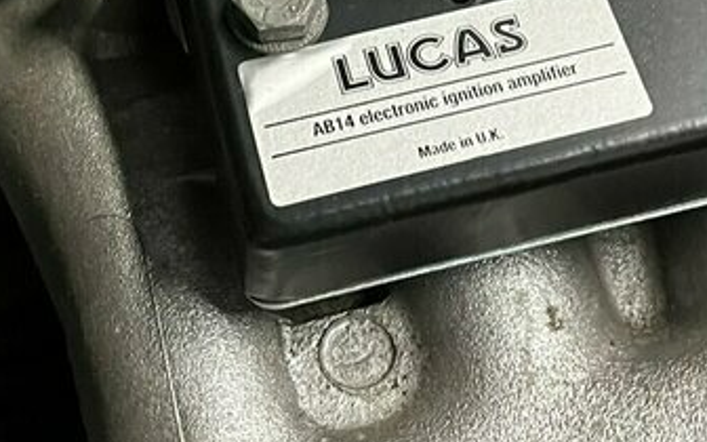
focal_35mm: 82
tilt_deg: -57.2
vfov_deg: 15.3
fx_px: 1580
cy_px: -107
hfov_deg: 25.2
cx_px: 292
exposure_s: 1/40
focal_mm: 5.1
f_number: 1.6
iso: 640
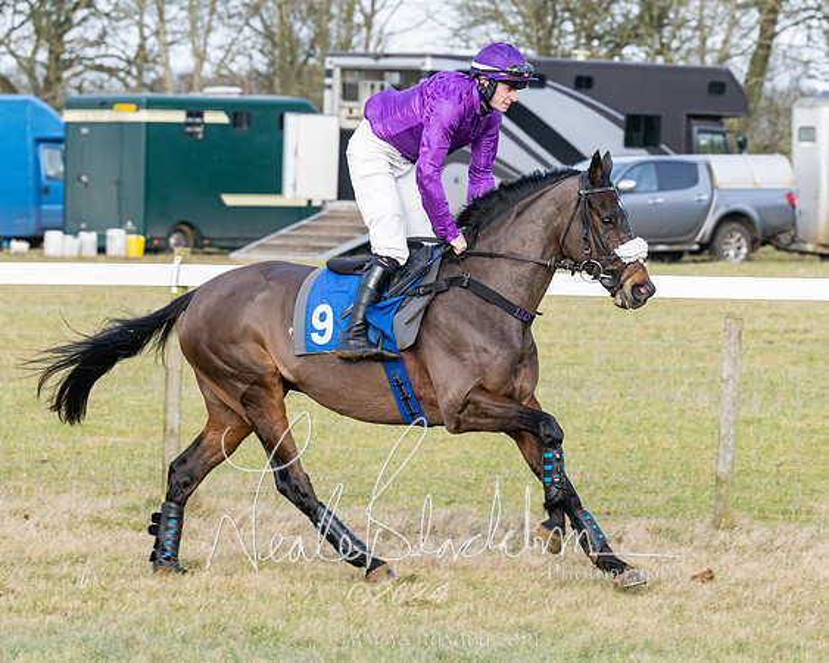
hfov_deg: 7.3
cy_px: 405
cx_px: 452
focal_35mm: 263
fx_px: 6458
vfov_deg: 5.9
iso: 400
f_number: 5
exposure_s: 1/800
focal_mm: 125
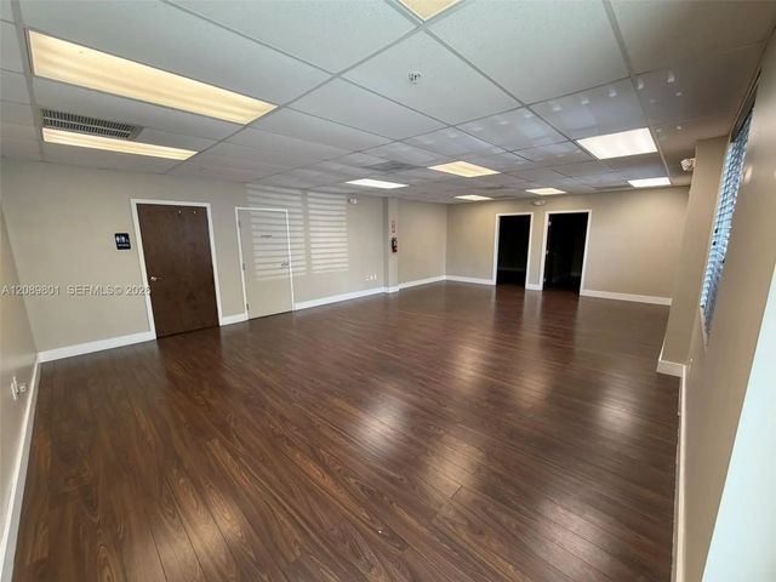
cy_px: 291
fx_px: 314
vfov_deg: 85.7
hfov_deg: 102.1
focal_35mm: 14
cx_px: 388
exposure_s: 1/120
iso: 200
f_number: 2.2
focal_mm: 2.22
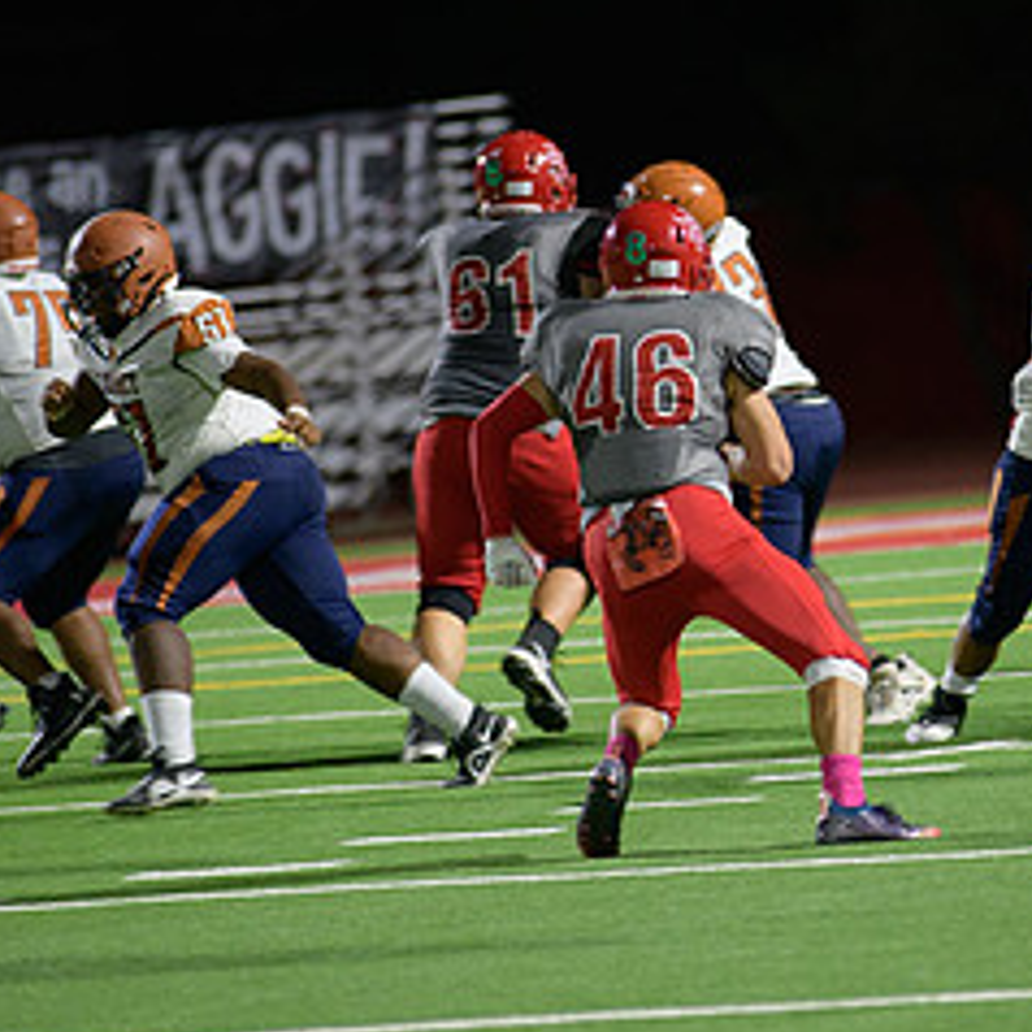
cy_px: 440
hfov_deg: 4.2
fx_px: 13998
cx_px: 759
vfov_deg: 4.2
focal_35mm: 415
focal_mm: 200
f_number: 2.8
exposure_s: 1/250
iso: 1600
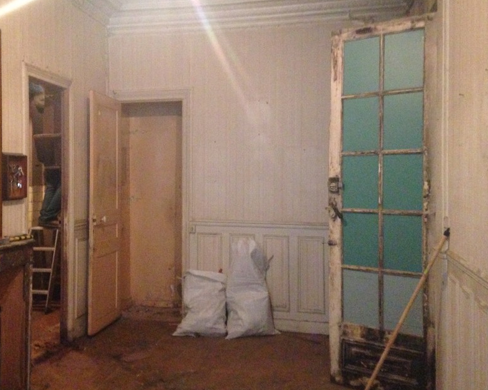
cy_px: 178
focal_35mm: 41
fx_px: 592
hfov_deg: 44.6
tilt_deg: +0.0
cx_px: 204
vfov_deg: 36.5
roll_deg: -0.3
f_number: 2.4
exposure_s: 1/15
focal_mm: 4.12
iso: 800
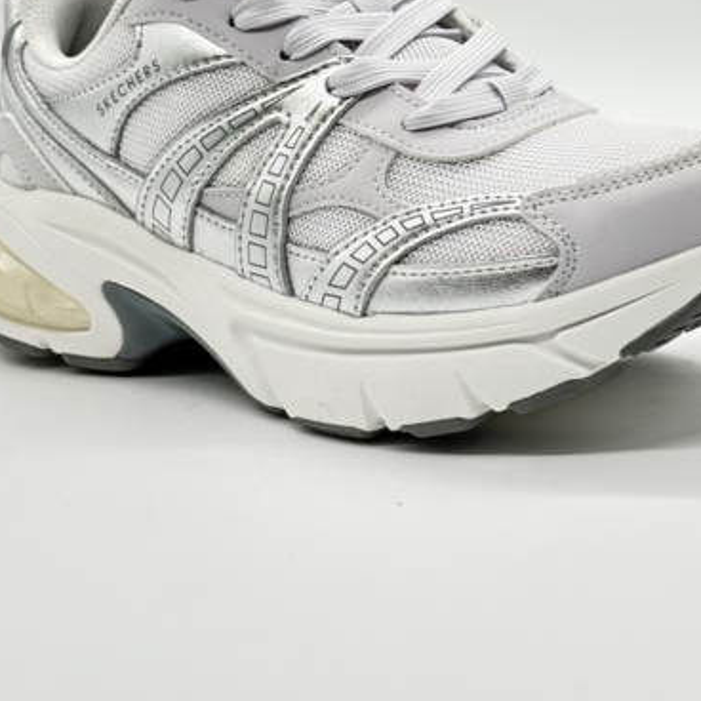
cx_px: 398
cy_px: 110
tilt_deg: -9.0
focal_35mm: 100
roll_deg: +4.9
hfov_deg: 17.4
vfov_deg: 17.2
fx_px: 2291
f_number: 1.6
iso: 50
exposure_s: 1/73
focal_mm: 5.96
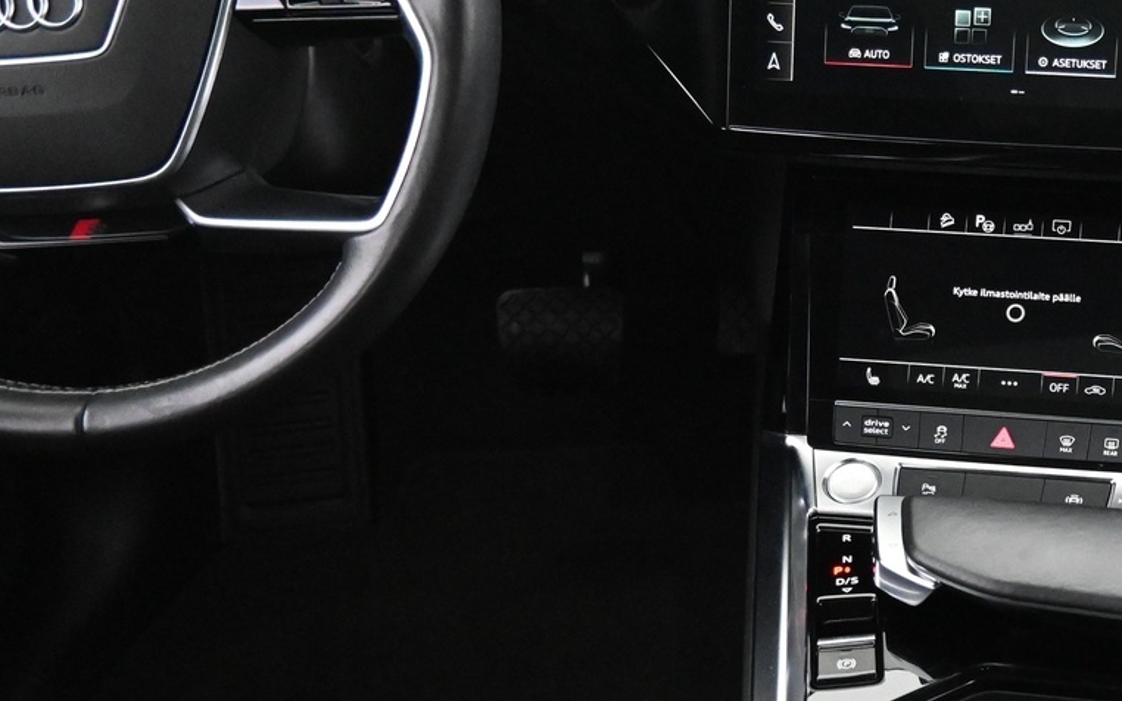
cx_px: 1065
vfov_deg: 24.7
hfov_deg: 35.9
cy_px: 473
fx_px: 1590
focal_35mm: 52
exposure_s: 1/25
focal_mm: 16
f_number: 3.5
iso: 7200
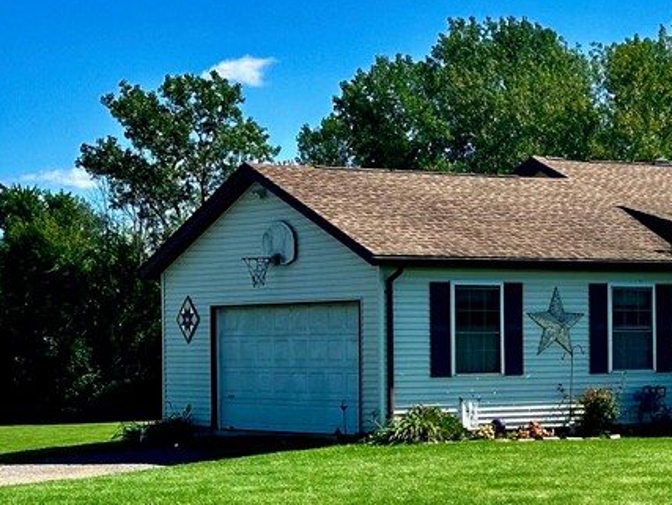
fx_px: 2234
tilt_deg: +0.6
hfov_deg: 16.7
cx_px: 691
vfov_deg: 12.9
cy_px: 305
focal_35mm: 115
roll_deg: +1.2
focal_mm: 6.86
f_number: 1.78
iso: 64
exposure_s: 1/3597
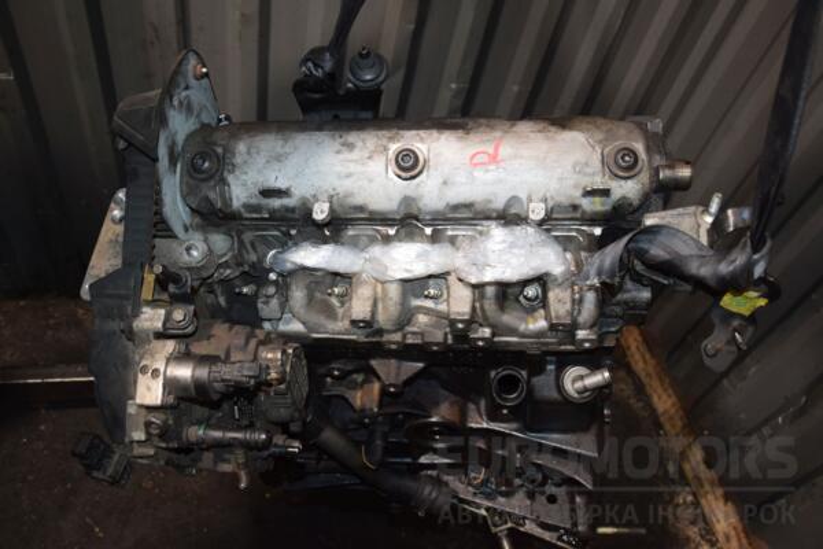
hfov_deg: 59.5
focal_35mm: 32
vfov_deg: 41.7
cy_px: 274
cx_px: 412
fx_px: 720
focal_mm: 21
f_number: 5
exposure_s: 1/60
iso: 800
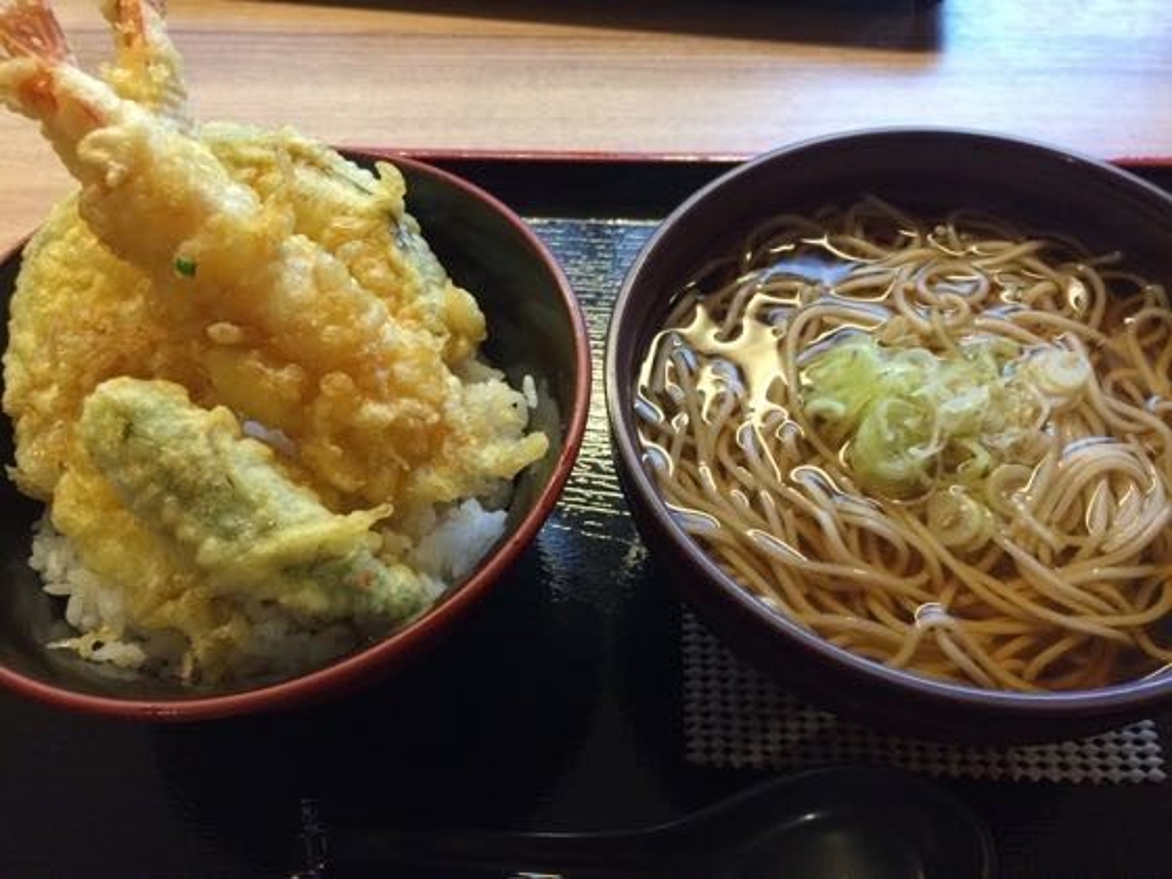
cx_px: 586
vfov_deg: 48.2
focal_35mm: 29
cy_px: 440
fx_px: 982
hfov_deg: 61.7
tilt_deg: -56.4
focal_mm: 4.15
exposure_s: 1/30
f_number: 2.2
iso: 200
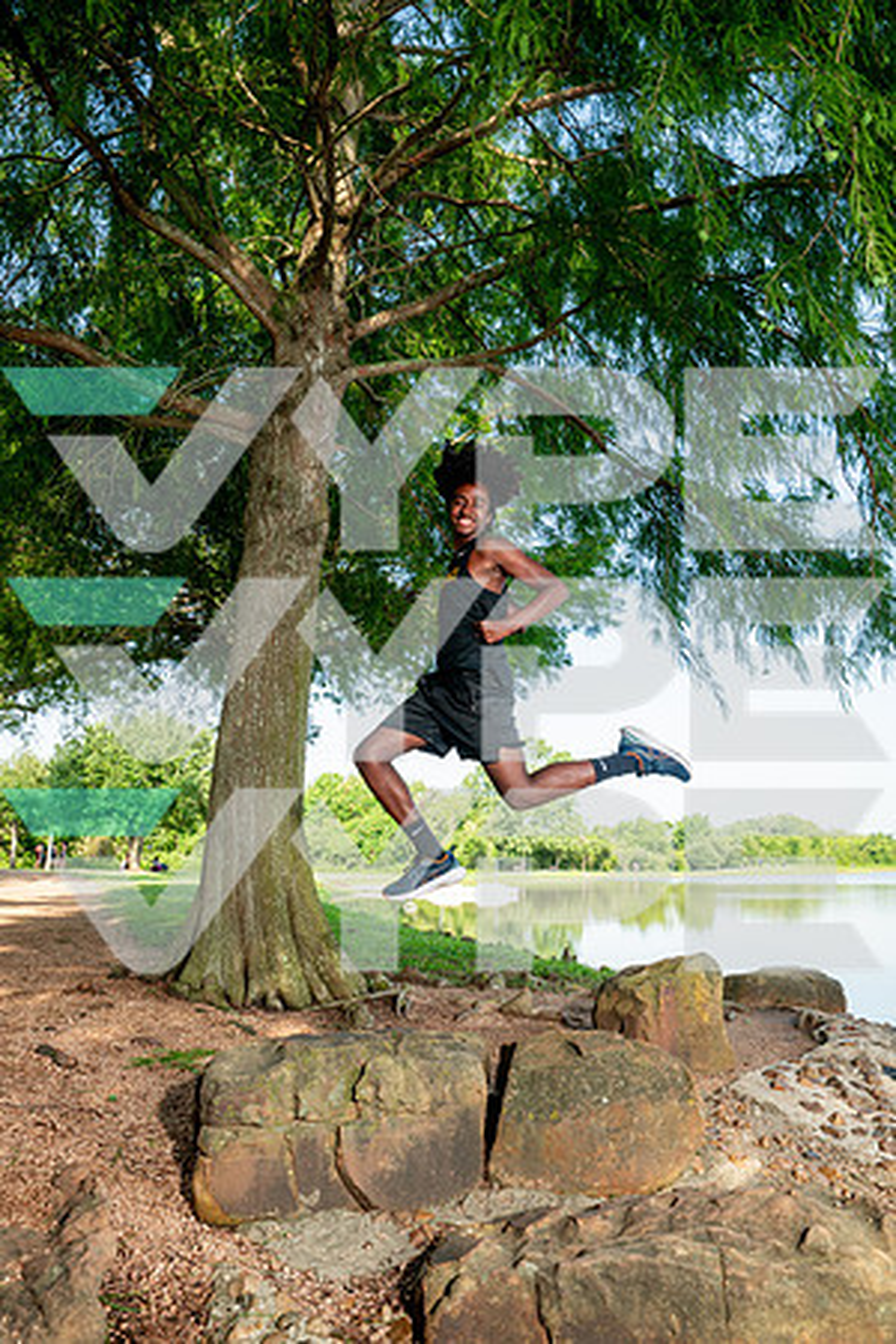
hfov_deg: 53.1
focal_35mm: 24
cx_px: 448
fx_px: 896
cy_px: 672
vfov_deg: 73.7
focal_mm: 24
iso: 200
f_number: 7.1
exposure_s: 1/200
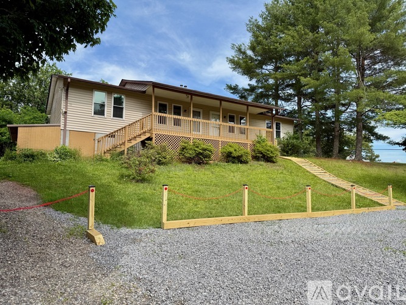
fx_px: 281
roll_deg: -0.7
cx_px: 203
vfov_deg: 56.8
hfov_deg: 71.6
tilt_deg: +6.4
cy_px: 152
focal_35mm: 24
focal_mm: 6.76
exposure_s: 1/2299
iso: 80
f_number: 1.78
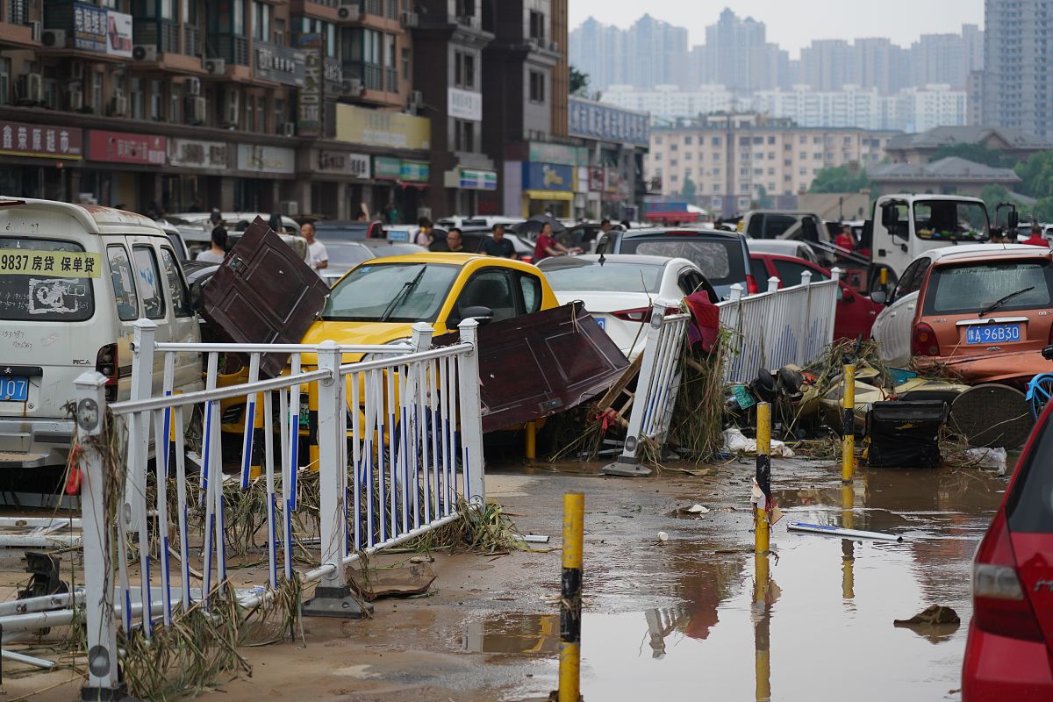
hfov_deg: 19.5
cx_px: 526
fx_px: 3071
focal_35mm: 105
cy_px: 351
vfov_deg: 13.0
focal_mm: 105
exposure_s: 1/640
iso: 800
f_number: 4
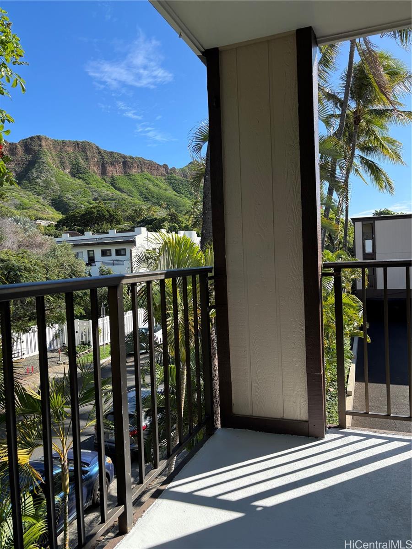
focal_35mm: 26
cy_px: 274
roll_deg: +1.8
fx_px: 413
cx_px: 206
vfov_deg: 67.3
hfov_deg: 53.1
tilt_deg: -2.5
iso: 50
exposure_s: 1/1543
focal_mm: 5.96
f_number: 1.6
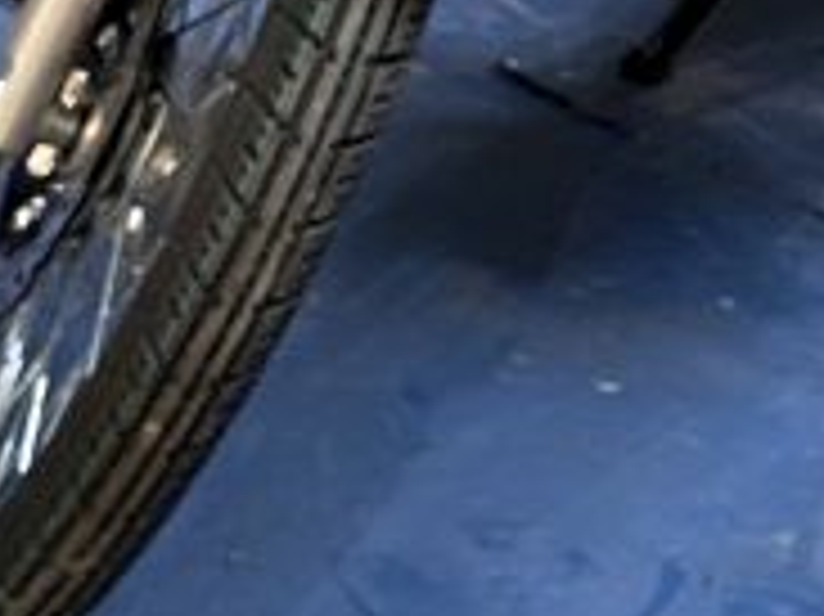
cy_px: 1284
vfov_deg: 9.1
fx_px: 3592
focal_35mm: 151
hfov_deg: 11.5
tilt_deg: -46.3
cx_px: -950
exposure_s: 1/50
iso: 125
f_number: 1.8
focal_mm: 4.25
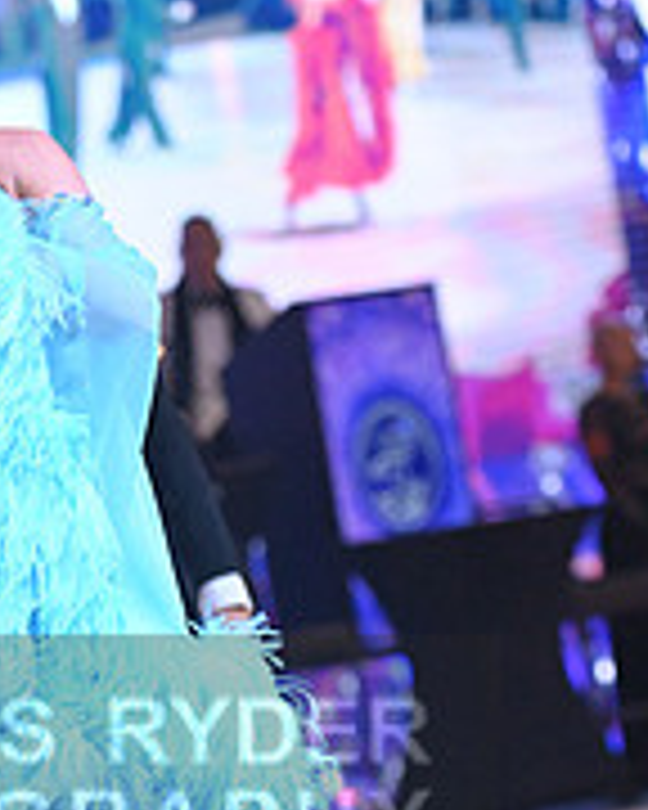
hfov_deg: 4.3
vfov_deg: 5.3
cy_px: 788
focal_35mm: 362
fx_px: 8678
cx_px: -119
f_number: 5
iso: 4000
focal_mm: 120
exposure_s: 1/400
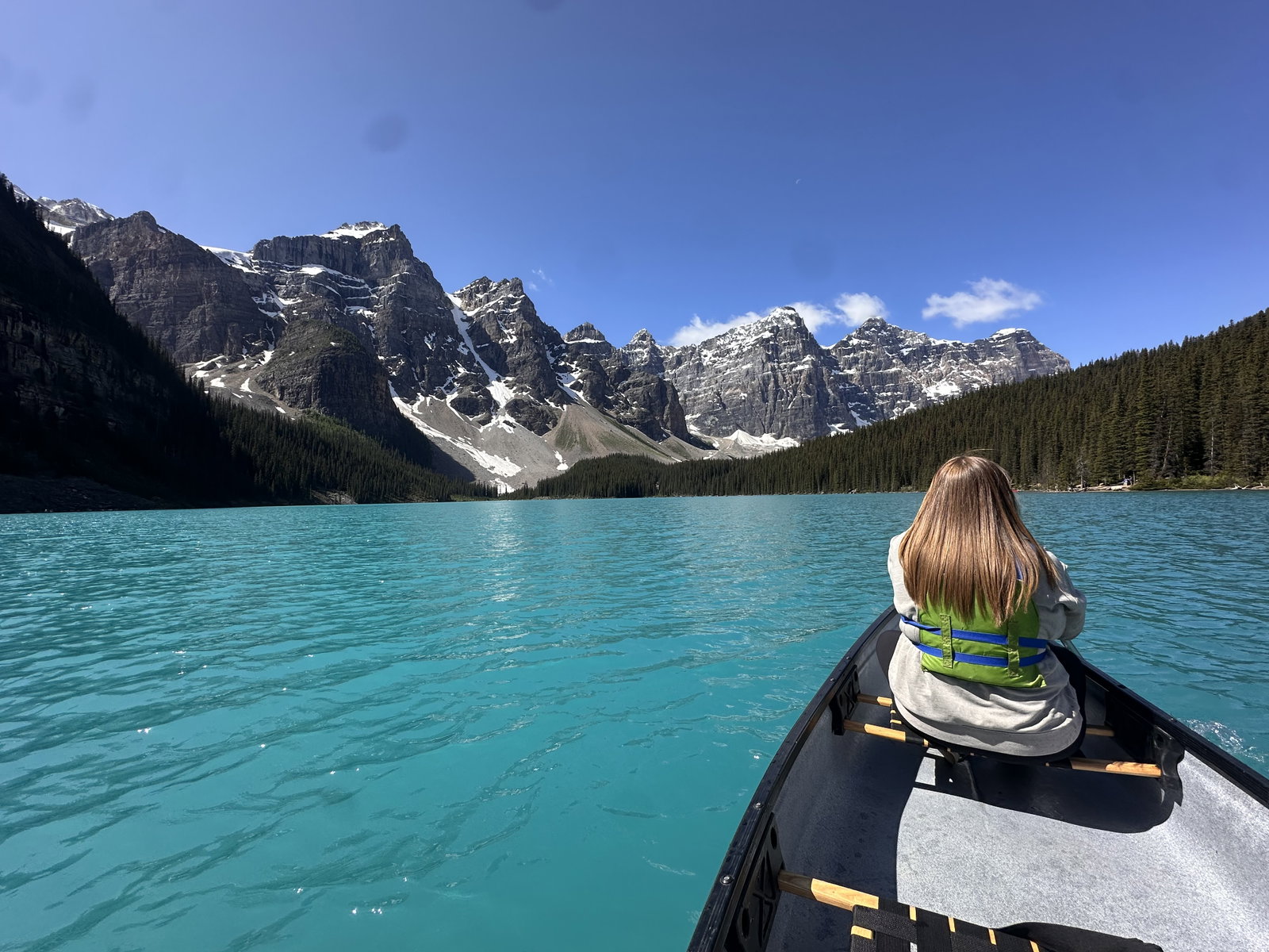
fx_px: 513
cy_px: 476
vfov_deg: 85.7
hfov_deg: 102.1
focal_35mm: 14
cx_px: 634
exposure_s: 1/1473
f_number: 2.2
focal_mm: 2.22
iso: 50
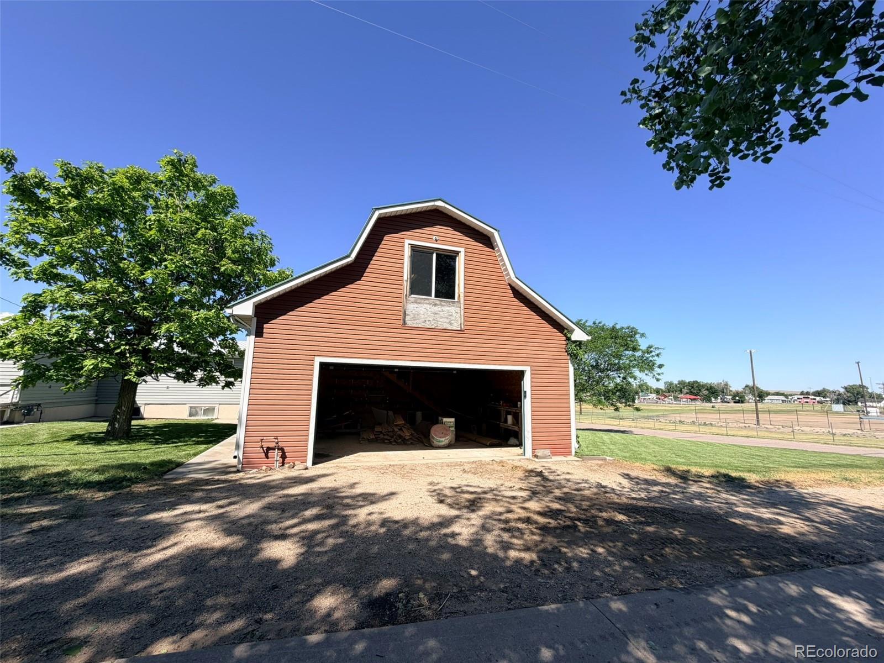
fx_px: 358
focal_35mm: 14
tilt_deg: +7.4
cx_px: 442
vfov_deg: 85.7
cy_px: 332
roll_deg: -1.0
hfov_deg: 102.1
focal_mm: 2.22
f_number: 2.2
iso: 25
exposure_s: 1/770
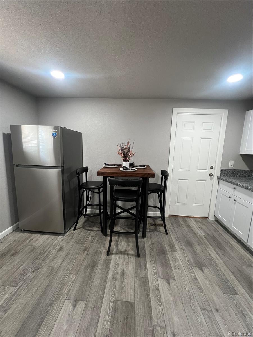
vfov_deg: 106.2
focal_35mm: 13
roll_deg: -1.5
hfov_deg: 89.9
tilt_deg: -8.0
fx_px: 127
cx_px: 126
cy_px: 168
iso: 200
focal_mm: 1.57
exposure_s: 1/60
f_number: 1.8
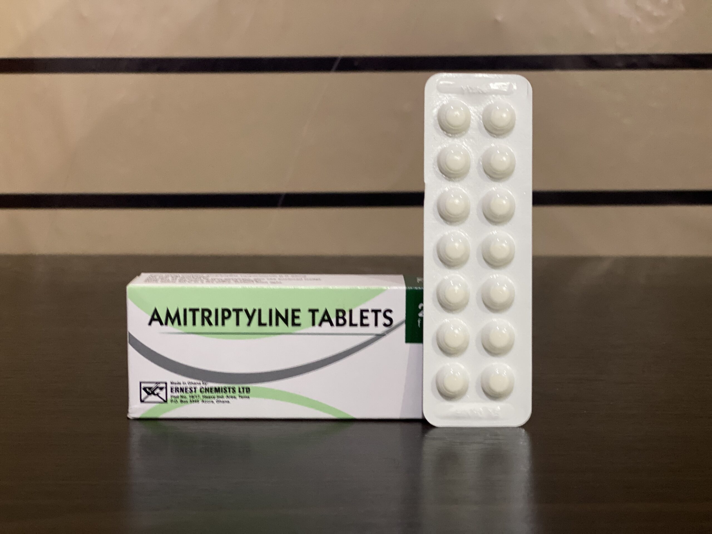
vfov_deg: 28.0
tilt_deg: -6.2
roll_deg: +1.7
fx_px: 1070
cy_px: 267
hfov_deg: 36.8
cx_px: 356
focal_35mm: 52
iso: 250
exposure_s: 1/33
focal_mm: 6
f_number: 2
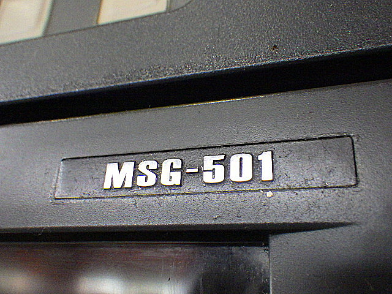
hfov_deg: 54.0
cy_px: 147
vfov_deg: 41.8
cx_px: 196
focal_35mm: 34
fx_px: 385
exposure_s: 1/50
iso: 800
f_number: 3.8
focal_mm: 6.1
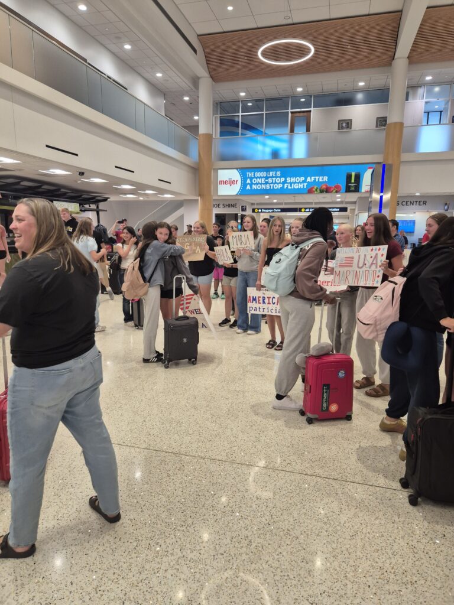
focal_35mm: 23
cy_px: 302
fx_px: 402
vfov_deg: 73.9
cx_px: 227
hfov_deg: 58.9
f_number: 1.8
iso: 250
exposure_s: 1/120
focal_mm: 5.4
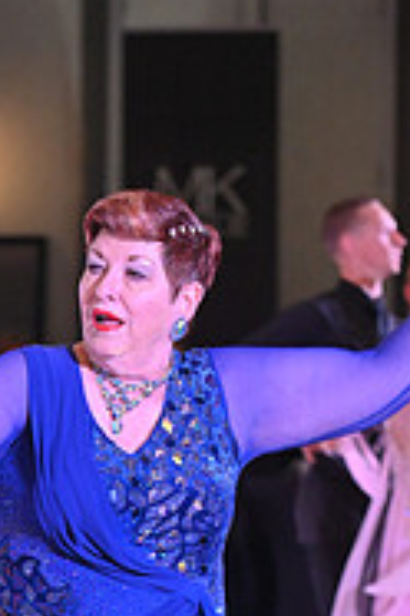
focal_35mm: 362
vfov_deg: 5.7
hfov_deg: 3.8
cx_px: -84
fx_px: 6184
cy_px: 762
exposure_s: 1/320
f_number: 5
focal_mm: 116
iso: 3200
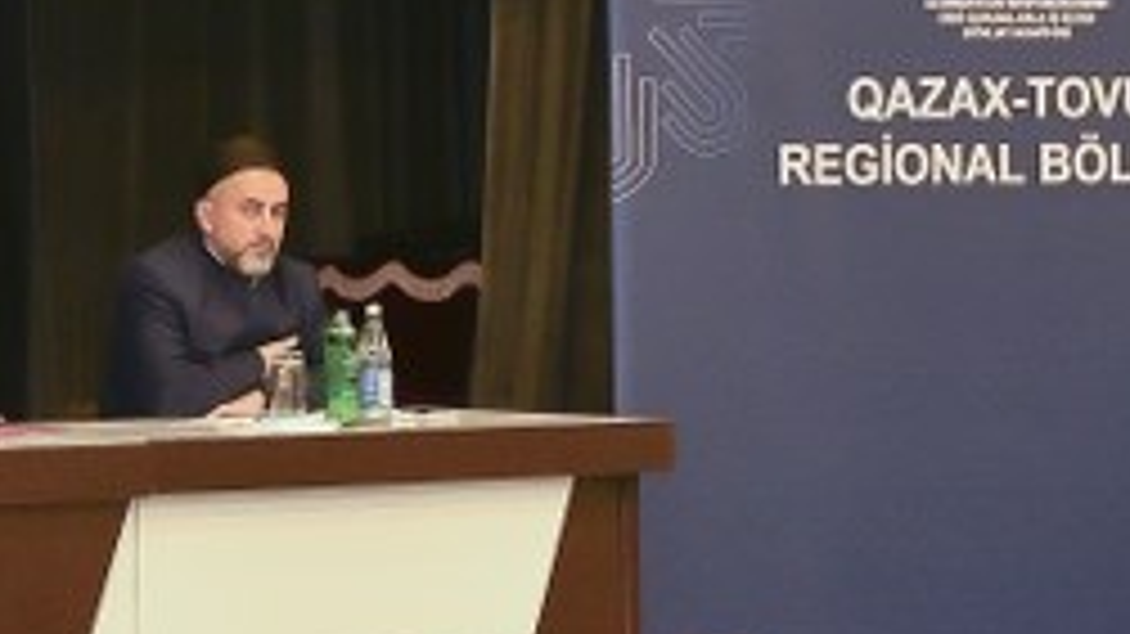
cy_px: 326
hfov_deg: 12.4
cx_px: -9
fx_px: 5122
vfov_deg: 7.1
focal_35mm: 171
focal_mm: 27
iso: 1000
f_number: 6.3
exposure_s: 1/40
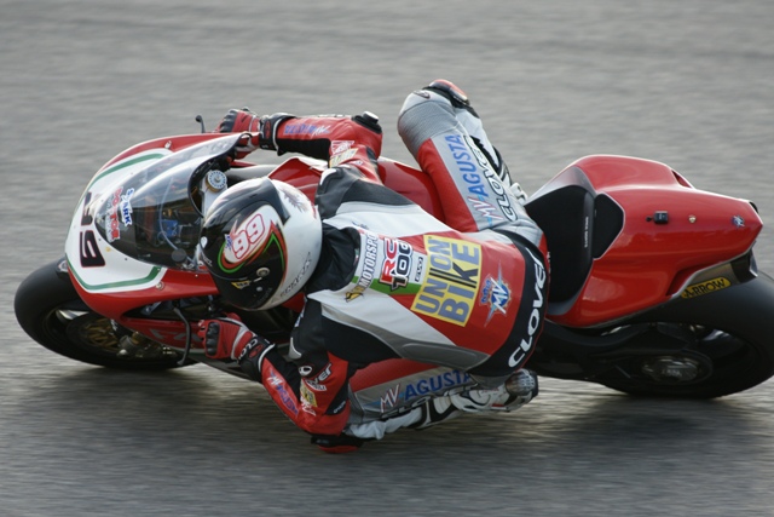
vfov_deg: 4.6
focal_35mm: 300
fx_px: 6451
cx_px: 387
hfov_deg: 6.9
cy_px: 258
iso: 200
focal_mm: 200
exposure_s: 1/640
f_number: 3.2
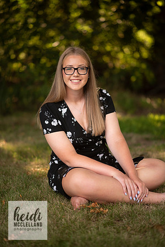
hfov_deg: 16.1
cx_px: 82
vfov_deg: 23.9
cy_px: 124
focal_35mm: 85
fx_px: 584
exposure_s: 1/250
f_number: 1.8
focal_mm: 85
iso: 125
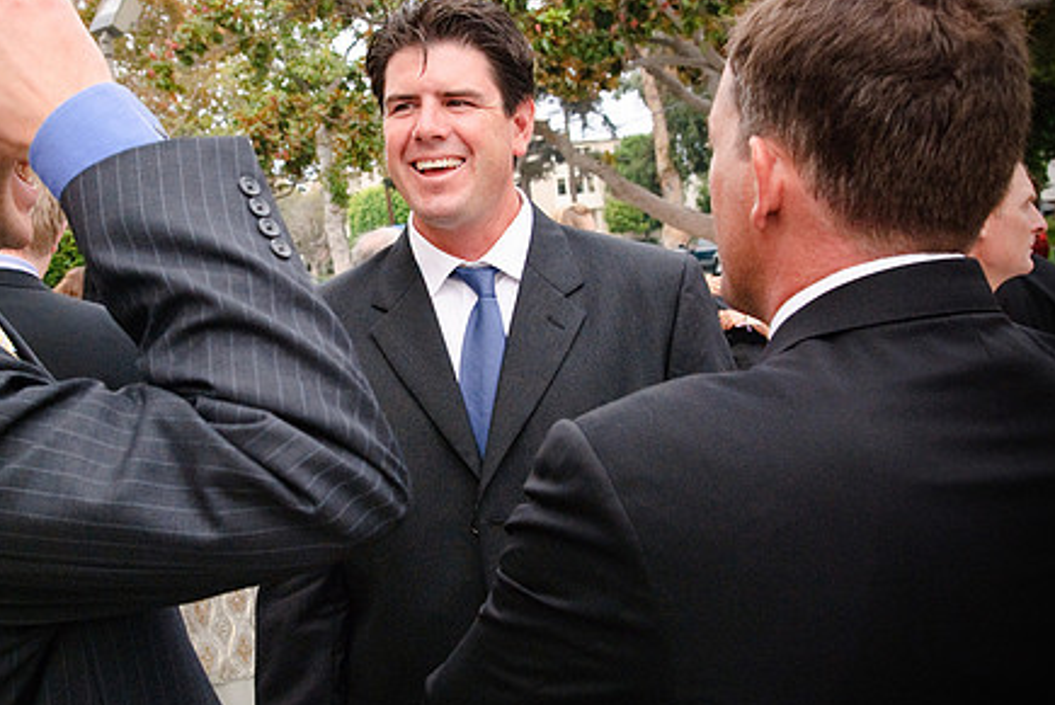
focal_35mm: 48
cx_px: 373
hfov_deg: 40.7
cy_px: 317
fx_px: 1408
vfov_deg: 28.1
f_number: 5.6
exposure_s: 1/800
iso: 800
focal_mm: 24
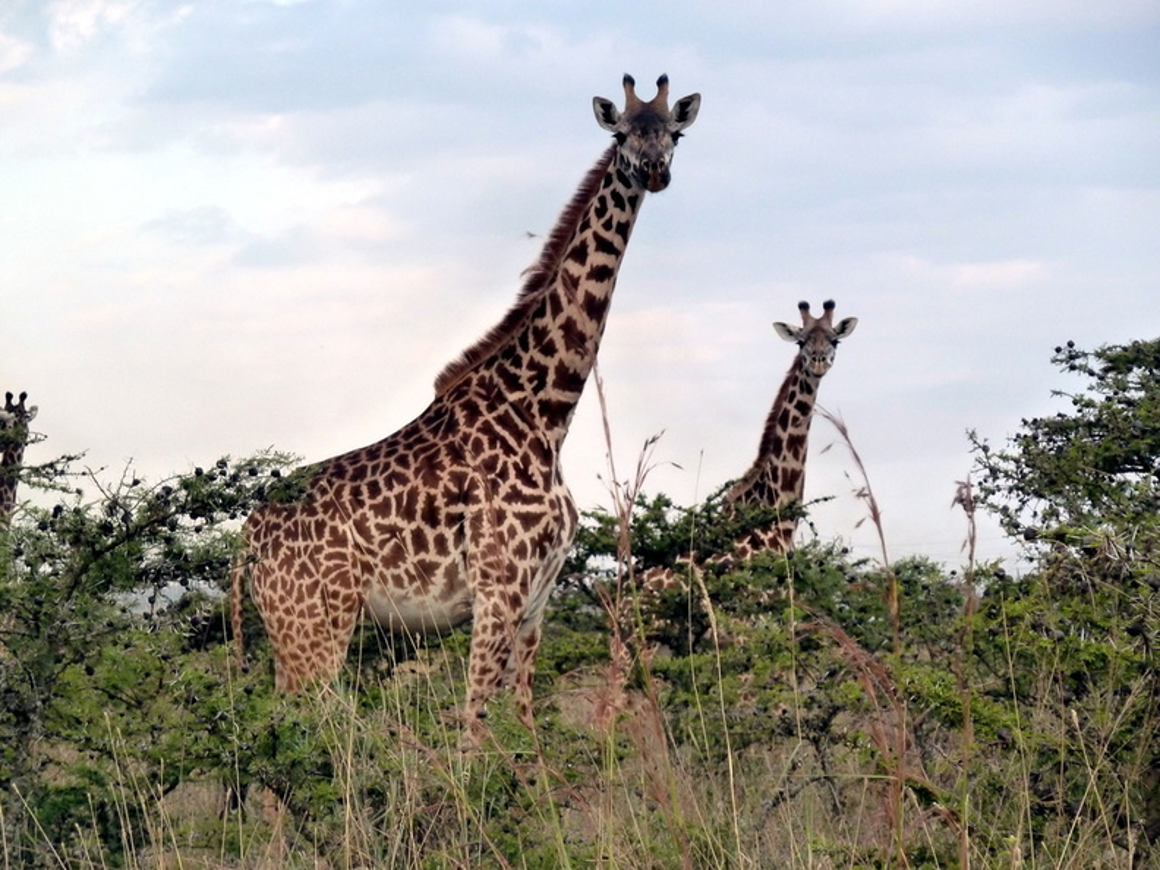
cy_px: 435
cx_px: 580
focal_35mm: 158
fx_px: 5295
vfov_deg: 9.4
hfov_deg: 12.5
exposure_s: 1/160
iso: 250
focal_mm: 25.9
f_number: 4.5
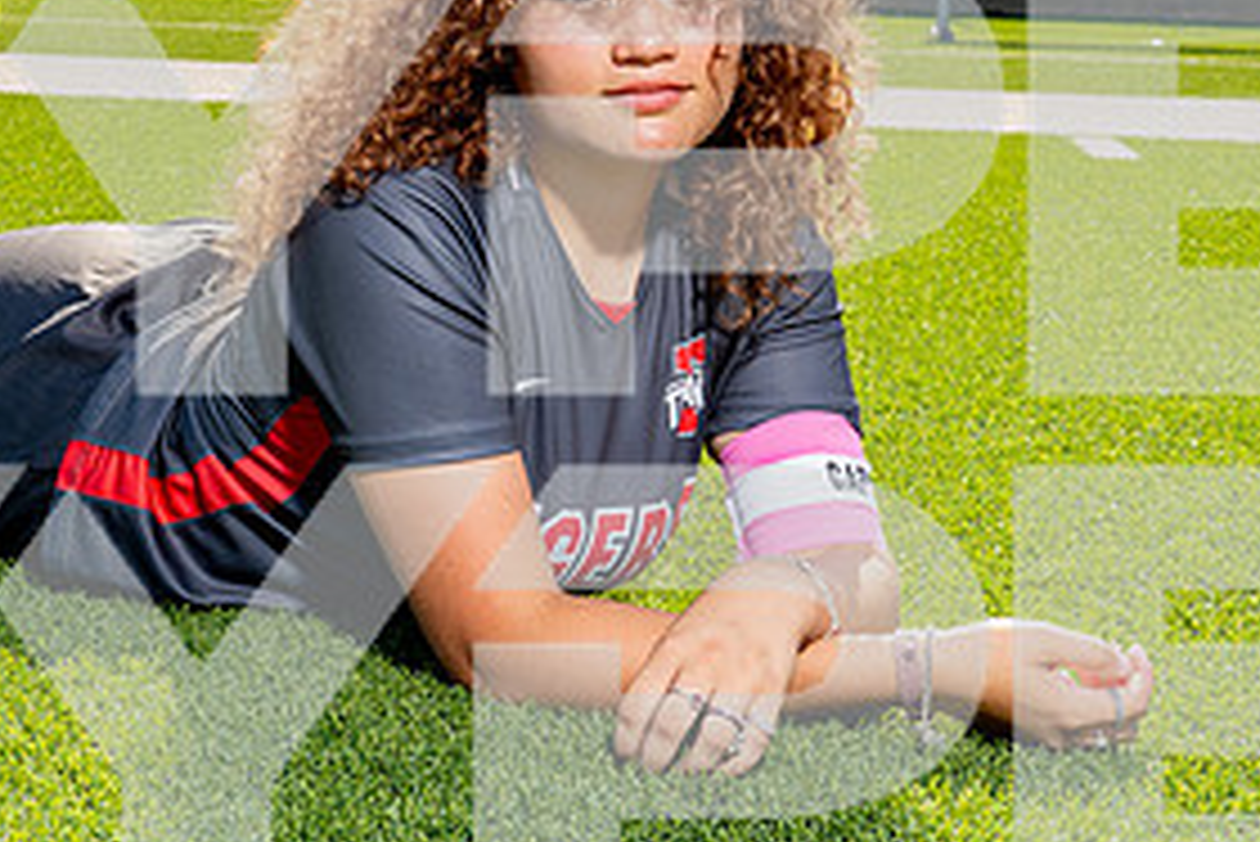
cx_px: 400
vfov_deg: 16.3
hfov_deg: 24.3
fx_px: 2906
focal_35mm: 83
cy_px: 160
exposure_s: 1/250
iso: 320
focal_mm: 40
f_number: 10
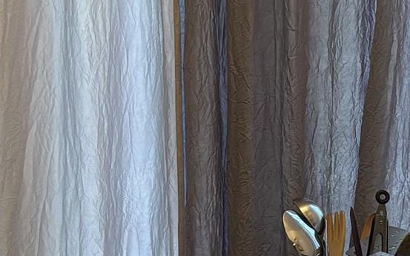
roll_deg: -0.1
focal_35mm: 153
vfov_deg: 8.6
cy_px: 149
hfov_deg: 13.3
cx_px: 480
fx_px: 1710
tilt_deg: -4.8
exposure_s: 1/120
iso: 125
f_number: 1.6
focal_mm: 5.96
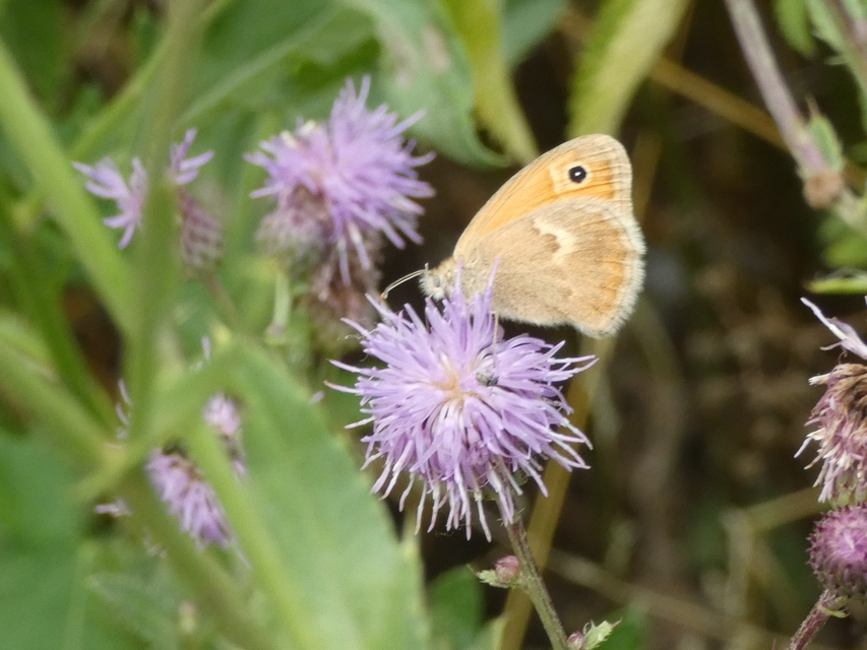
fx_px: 3006
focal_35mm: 120
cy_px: 325
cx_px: 434
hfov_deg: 16.4
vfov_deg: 12.4
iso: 250
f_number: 5.1
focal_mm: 21.5
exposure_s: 1/80
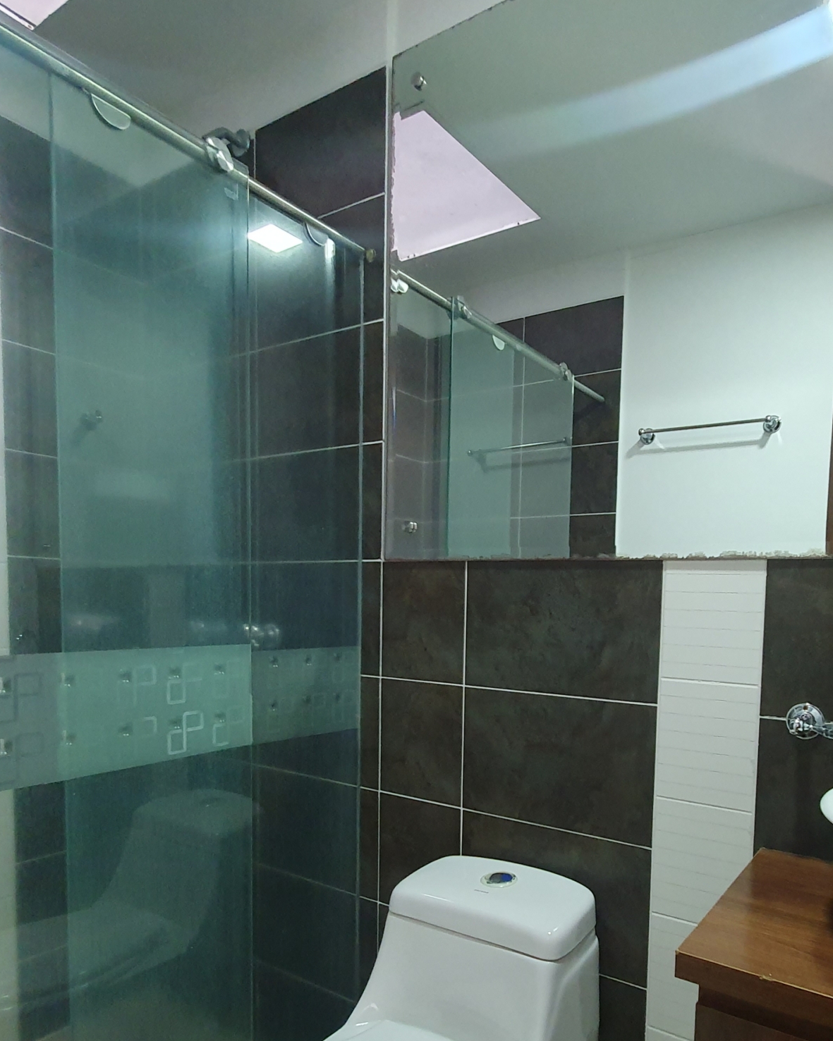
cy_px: 643
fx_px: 678
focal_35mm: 22
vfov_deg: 73.9
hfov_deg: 62.6
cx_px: 496
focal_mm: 1.8
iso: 400
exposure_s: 1/60
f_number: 2.2
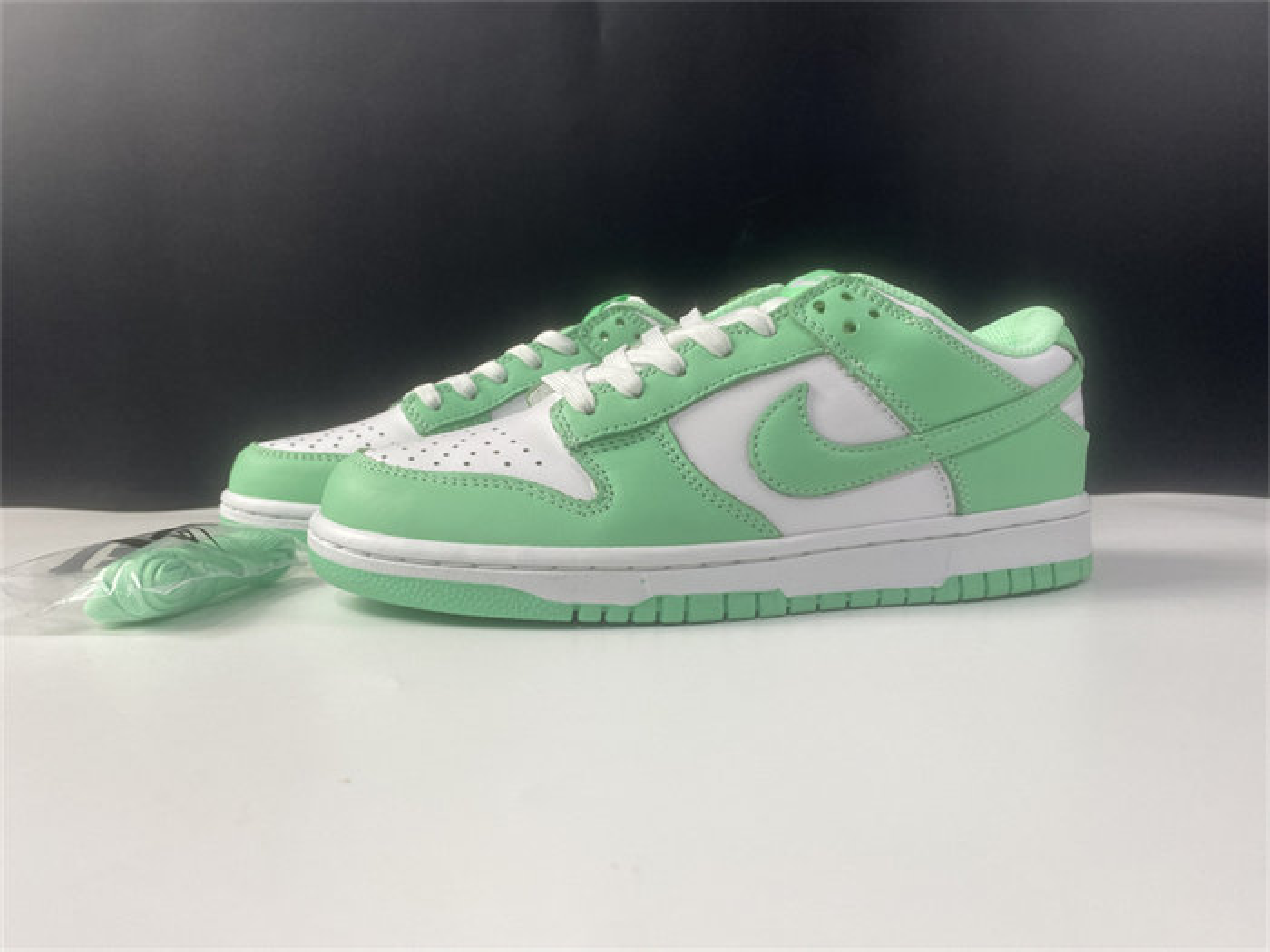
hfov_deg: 67.3
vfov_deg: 53.1
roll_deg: +1.7
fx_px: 954
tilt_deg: -3.7
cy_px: 476
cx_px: 635
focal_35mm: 26
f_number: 1.8
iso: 50
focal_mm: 4.25
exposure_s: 1/100
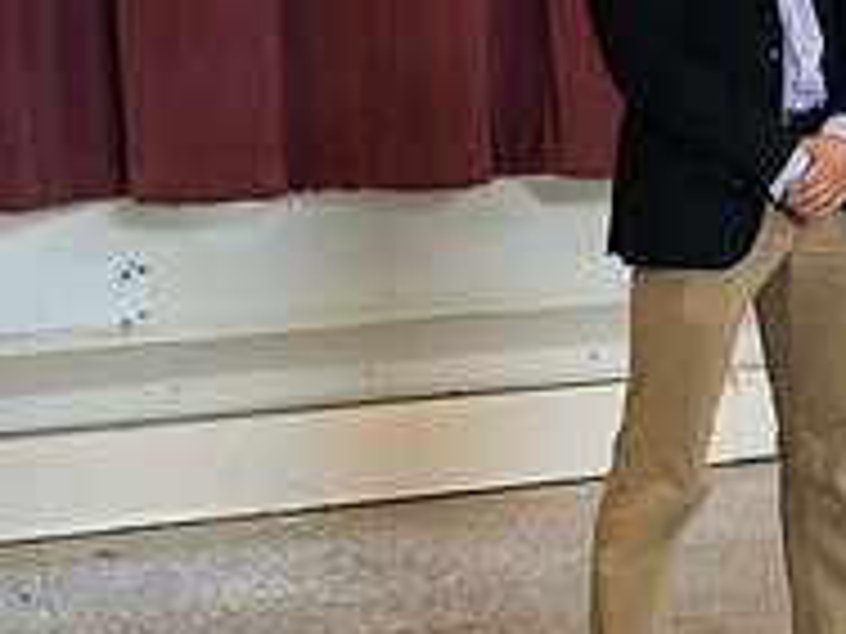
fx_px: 2762
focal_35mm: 113
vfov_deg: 13.0
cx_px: 1233
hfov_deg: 16.1
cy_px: 115
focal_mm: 38
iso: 2500
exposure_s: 1/200
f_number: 3.5
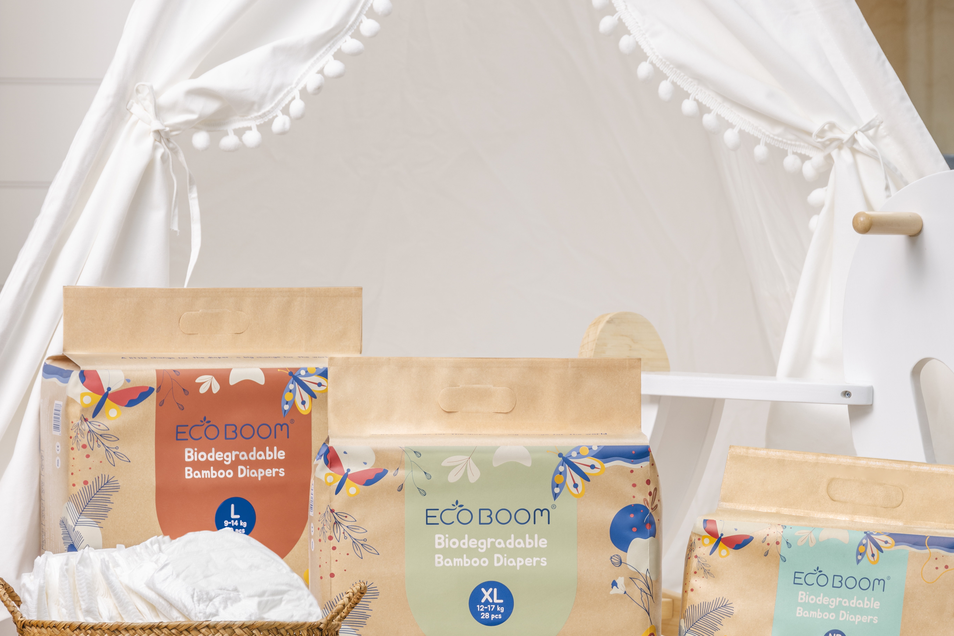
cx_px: 546
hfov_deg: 13.0
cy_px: 388
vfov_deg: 8.7
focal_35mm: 158
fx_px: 4187
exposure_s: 1/2.5
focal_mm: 105
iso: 100
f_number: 8
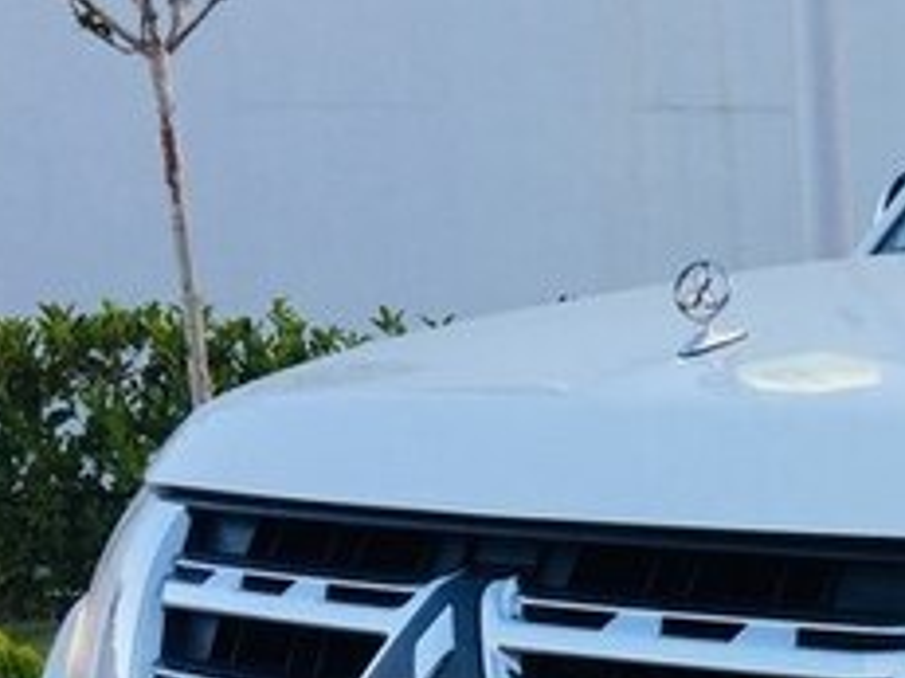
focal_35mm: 83
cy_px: 711
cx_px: 1265
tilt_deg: -9.8
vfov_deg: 17.3
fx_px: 2169
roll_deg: +0.1
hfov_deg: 20.8
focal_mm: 4.15
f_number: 2.2
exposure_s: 1/388
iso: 32
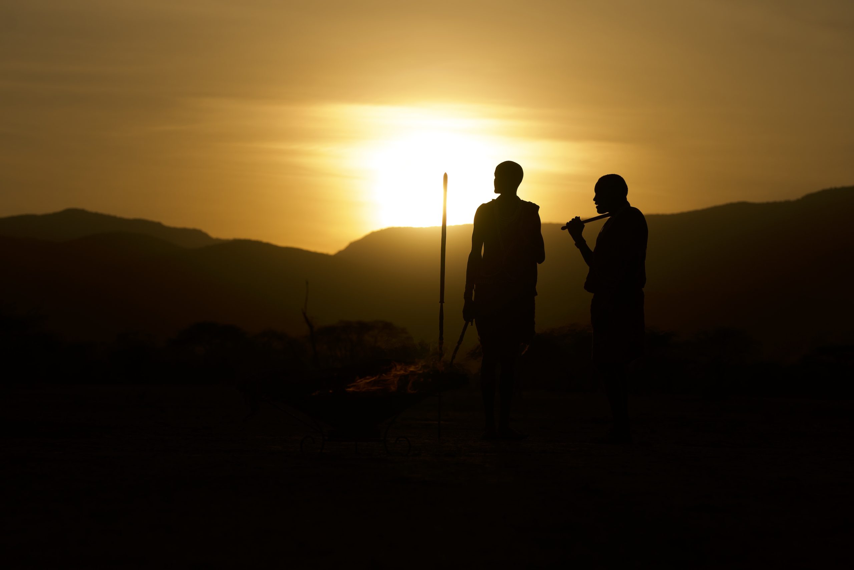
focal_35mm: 133
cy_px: 285
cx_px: 427
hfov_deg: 15.4
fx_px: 3157
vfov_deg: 10.3
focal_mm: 133
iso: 100
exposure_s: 1/3200
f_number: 6.3
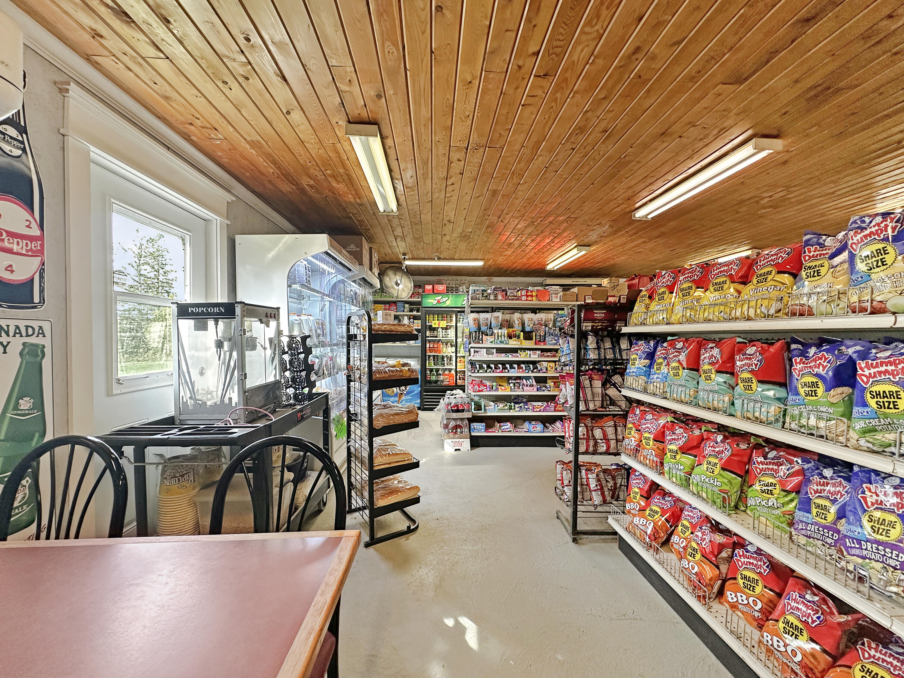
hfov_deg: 102.1
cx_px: 452
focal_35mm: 14
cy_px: 339
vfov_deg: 85.7
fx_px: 366
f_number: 2.2
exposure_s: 1/60
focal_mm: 2.22
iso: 200
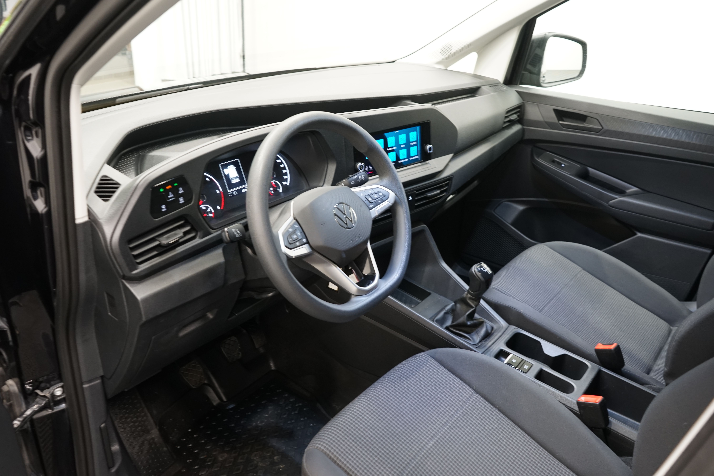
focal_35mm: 28
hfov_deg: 65.5
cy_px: 238
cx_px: 357
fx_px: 555
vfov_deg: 46.4
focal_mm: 28
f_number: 5.6
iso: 800
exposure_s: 1/4
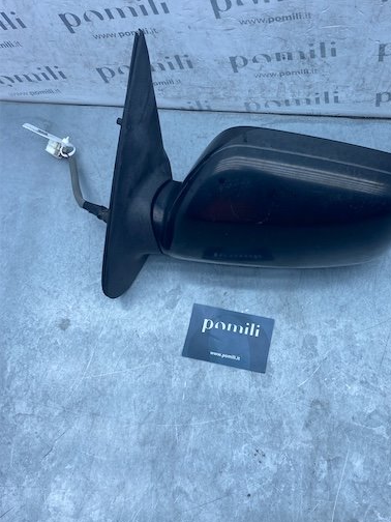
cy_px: 246
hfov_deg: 42.6
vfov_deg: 55.3
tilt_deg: -70.8
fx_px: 497
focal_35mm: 33
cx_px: 247
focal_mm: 4.25
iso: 32
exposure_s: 1/845
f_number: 1.8
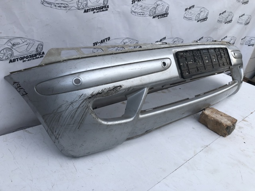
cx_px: 128
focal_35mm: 28
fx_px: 206
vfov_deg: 49.7
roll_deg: -10.5
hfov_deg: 63.5
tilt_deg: -26.3
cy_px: 96
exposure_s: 1/235
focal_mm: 3.99
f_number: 1.8
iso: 20
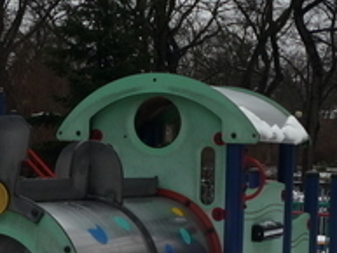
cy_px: 269
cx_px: 199
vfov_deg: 13.7
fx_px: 1033
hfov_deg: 18.5
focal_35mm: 106
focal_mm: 5.2
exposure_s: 1/100
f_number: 3.5
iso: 100
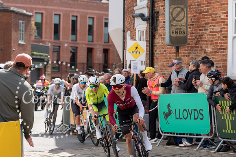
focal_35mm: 113
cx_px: 118
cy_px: 78
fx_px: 741
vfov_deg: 12.1
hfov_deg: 18.1
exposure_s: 1/1000
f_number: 5
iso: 400
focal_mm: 113
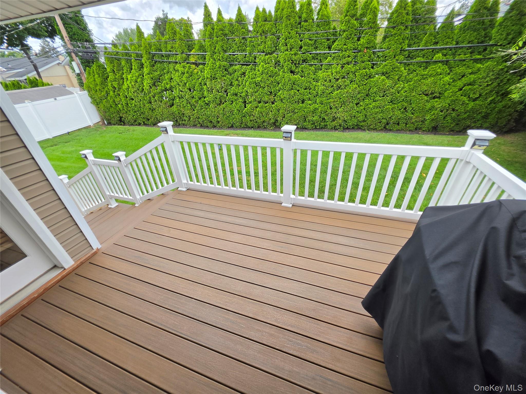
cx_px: 263
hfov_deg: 106.2
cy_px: 197
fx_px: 198
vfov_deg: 89.9
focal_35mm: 13
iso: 32
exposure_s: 1/441
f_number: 1.9
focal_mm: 2.2
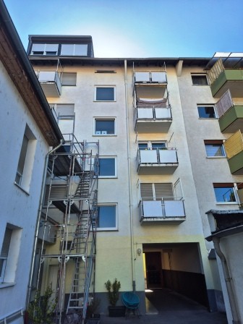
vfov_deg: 73.9
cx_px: 122
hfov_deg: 58.9
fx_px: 215
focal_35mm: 23
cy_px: 162
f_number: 1.8
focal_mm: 5.4
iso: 25
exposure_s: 1/1244
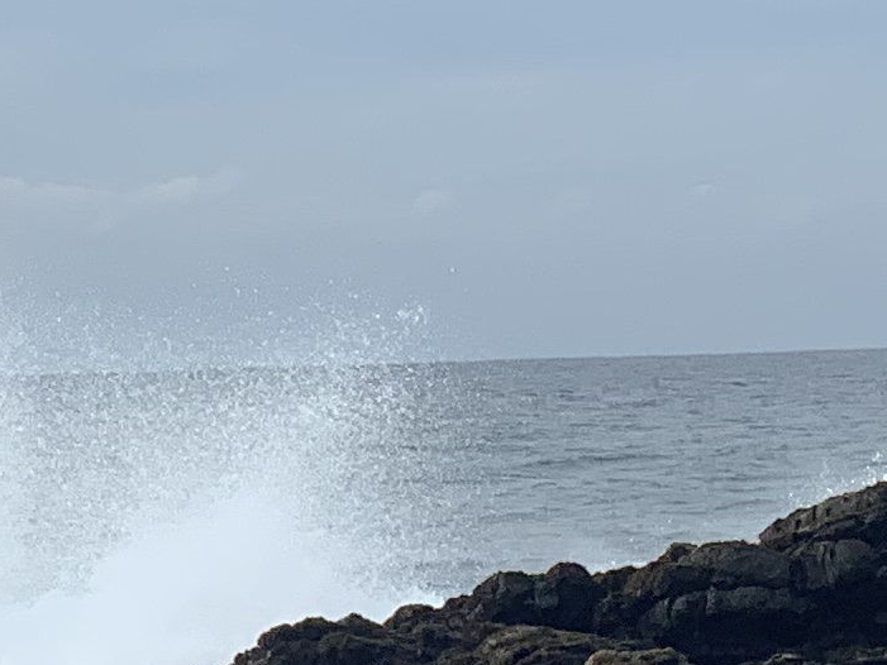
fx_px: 7663
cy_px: 1135
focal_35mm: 299
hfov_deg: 6.6
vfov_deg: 4.9
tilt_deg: -6.1
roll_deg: +0.6
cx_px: 1029
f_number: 2.4
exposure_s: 1/1229
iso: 16
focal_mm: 6
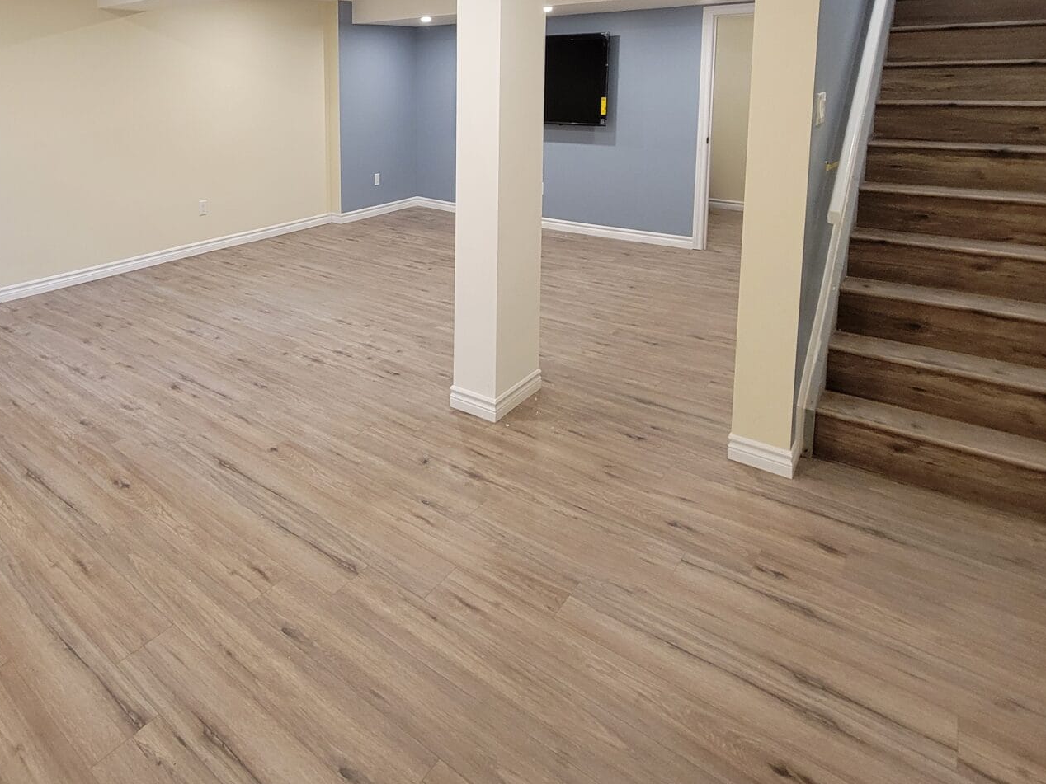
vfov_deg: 58.6
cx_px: 304
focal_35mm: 21
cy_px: 157
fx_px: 635
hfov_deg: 75.1
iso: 400
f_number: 2.2
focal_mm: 2.2
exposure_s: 1/60
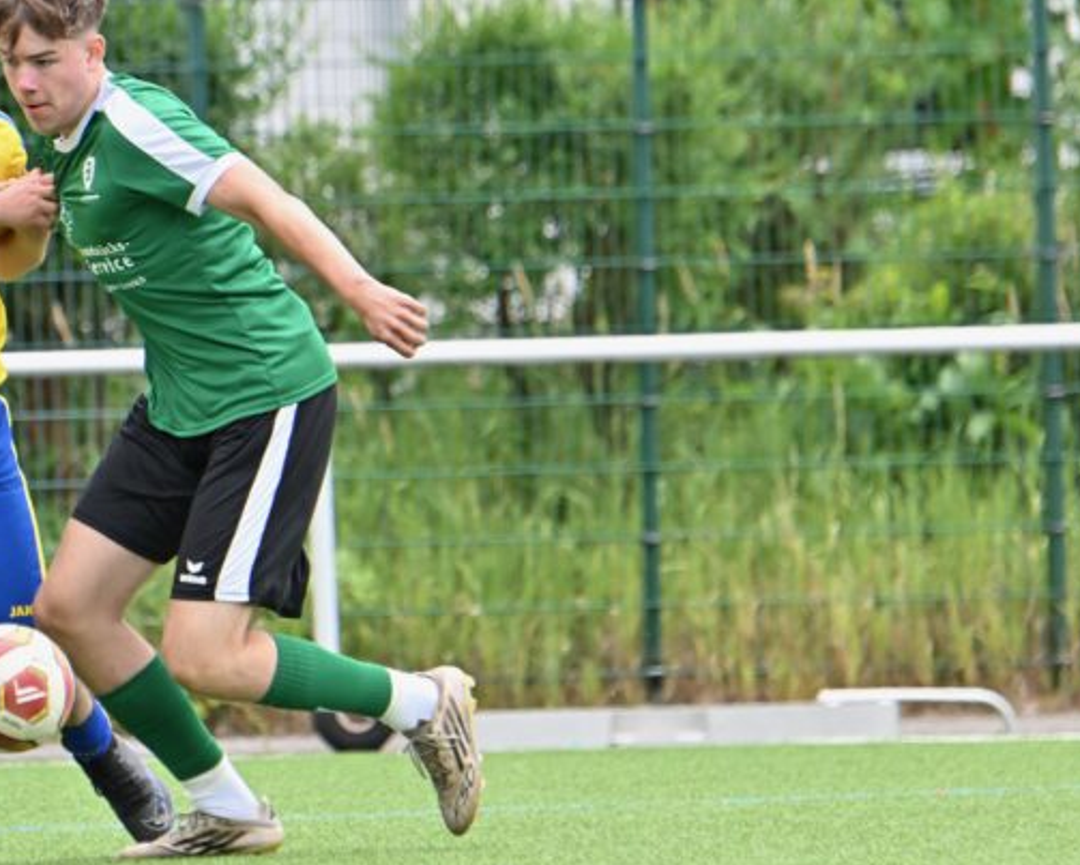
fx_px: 19541
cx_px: 180
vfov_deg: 2.5
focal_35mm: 611
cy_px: 422
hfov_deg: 3.2
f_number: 5.6
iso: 1100
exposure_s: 1/1600
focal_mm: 320
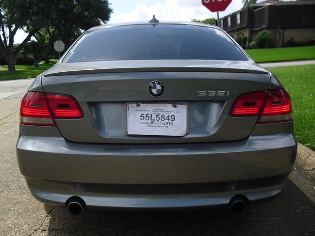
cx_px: 158
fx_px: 328
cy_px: 118
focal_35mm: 36
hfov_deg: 51.4
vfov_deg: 39.7
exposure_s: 1/160
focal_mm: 6.3
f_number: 7.8
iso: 100
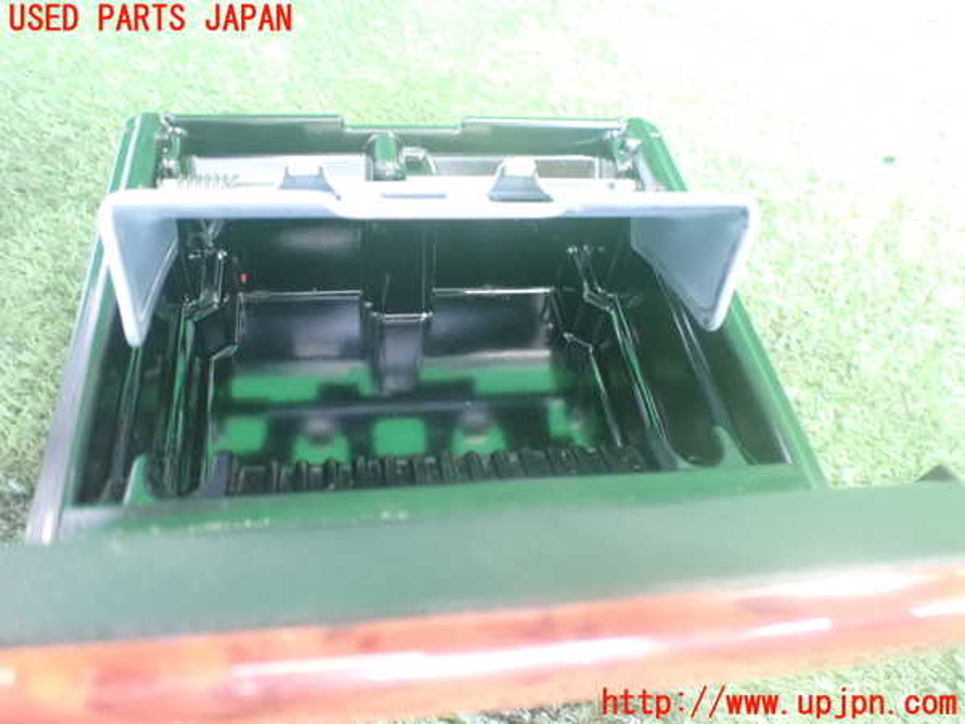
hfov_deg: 60.0
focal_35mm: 30
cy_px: 362
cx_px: 482
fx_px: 836
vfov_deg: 46.8
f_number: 2.3
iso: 1600
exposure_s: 1/30
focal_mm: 5.4
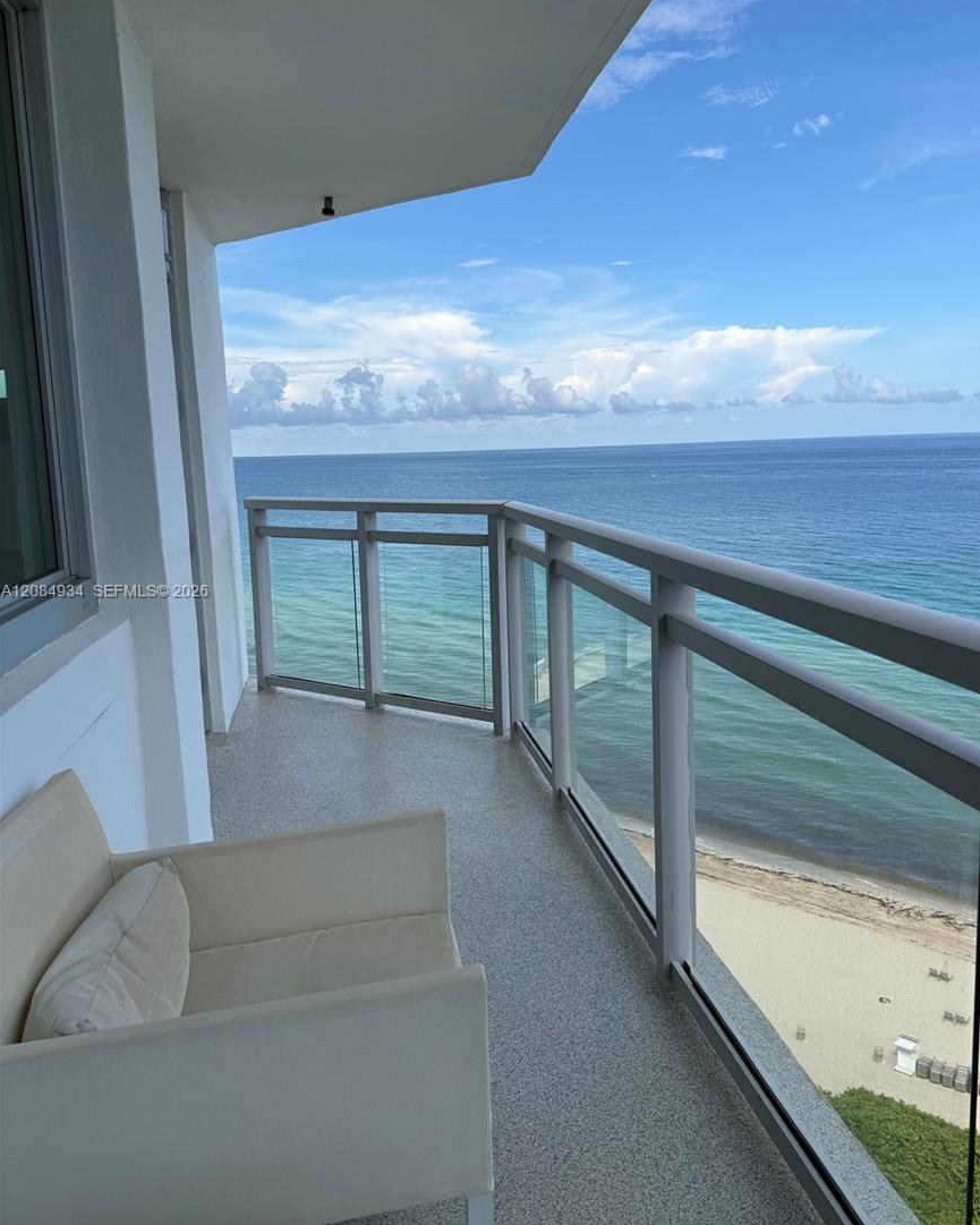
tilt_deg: -7.2
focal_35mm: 26
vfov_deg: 66.0
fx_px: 943
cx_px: 509
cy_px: 593
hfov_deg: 54.9
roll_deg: +2.3
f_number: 1.78
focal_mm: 6.76
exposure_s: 1/4167
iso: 80
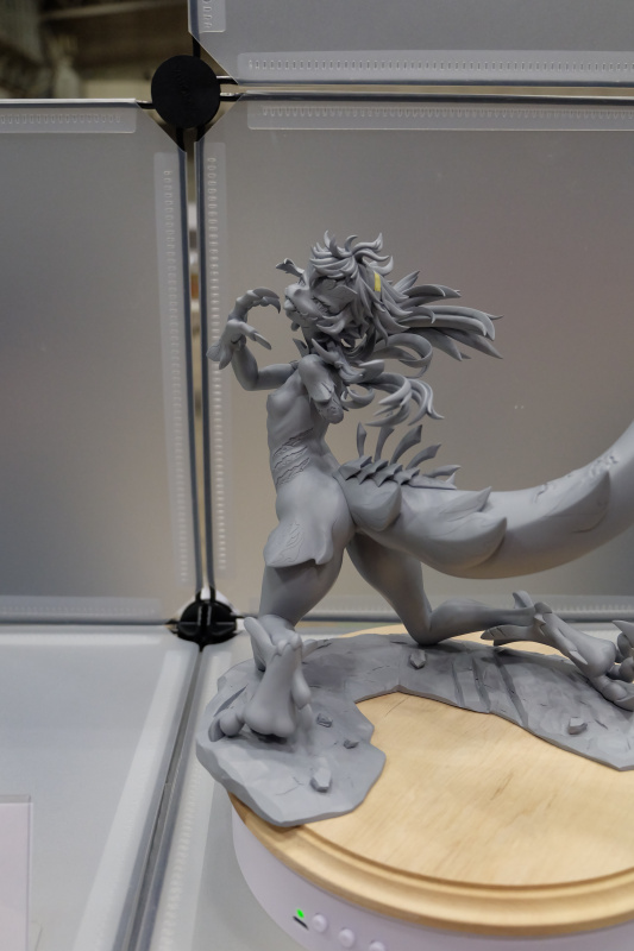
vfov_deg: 57.2
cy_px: 476
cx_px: 317
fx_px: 872
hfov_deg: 40.0
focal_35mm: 33
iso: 2000
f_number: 4
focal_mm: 22.2
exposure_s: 1/125
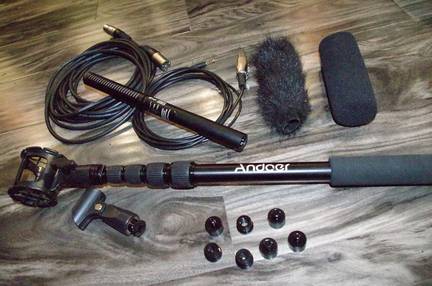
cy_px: 143
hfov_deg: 67.5
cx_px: 216
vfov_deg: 47.7
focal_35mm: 27
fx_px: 323
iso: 40000
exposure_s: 1/60
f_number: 5.6
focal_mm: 18
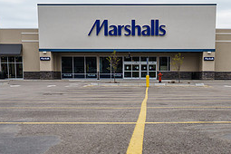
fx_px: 353
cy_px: 134
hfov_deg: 36.1
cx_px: 143
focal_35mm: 55
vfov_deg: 24.0
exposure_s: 1/2000
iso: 320
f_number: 4
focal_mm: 24
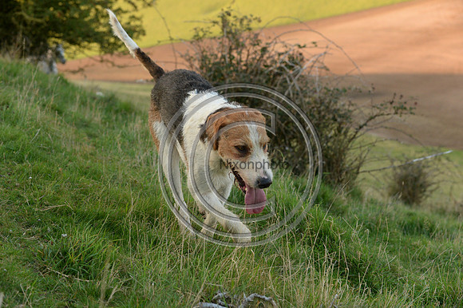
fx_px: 900
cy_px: 154
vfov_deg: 19.4
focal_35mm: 70
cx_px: 232
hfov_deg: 28.9
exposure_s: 1/1000
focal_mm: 70
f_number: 4.5
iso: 2500
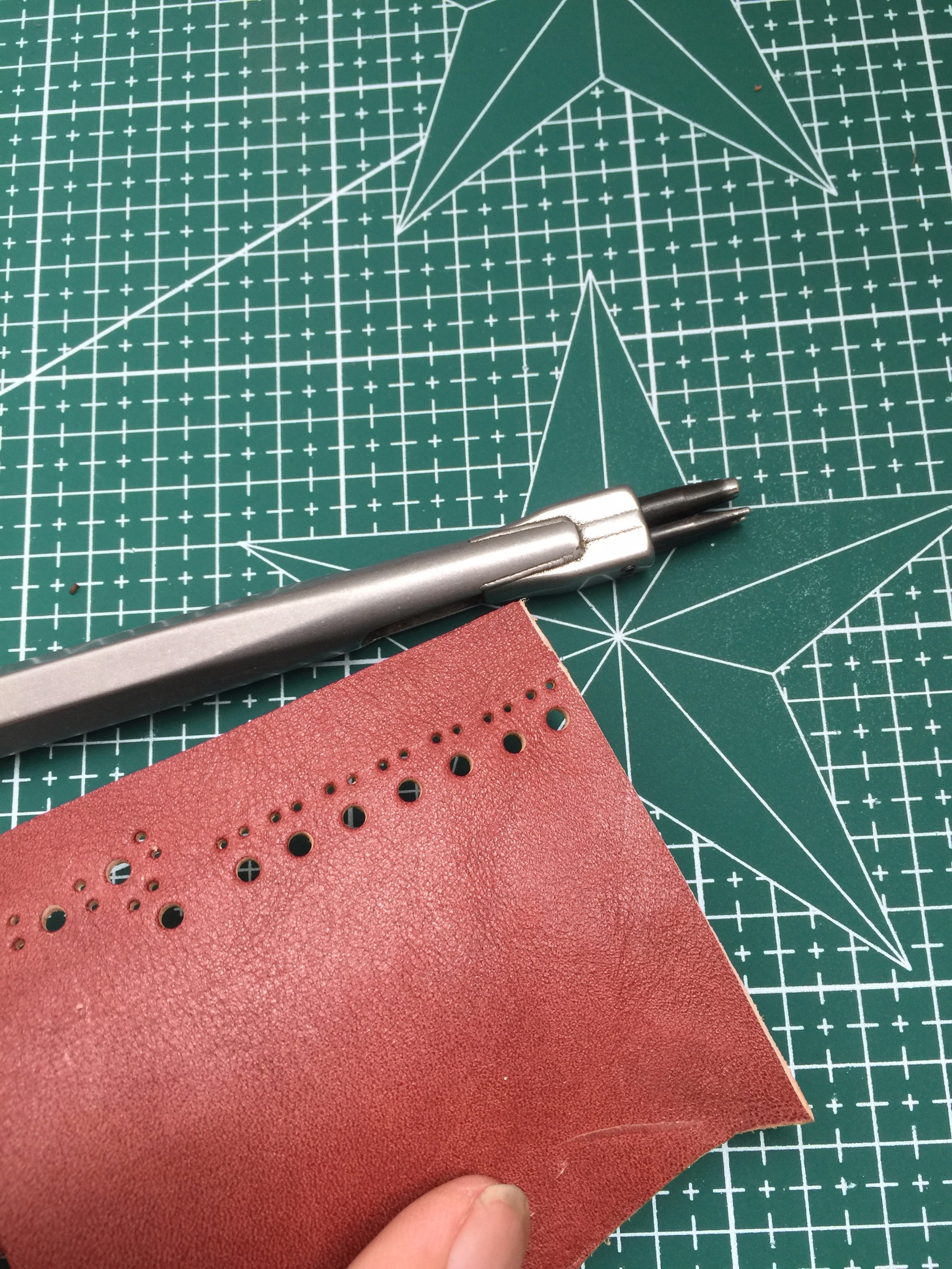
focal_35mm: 29
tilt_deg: -76.2
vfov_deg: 61.7
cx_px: 476
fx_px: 1063
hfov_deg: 48.2
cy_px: 634
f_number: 2.2
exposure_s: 1/33
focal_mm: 4.15
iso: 32
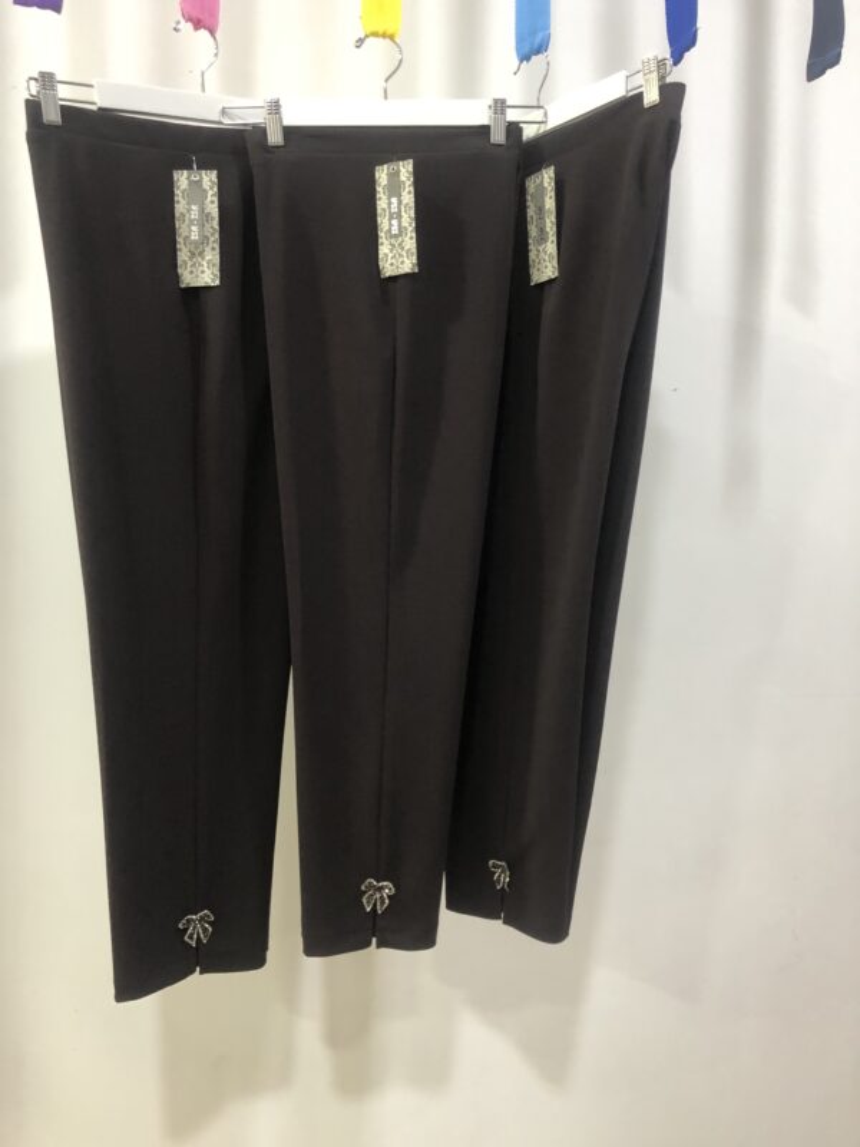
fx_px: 928
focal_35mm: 28
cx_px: 430
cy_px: 574
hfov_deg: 49.7
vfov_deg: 63.4
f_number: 1.8
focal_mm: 3.99
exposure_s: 1/15
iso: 64
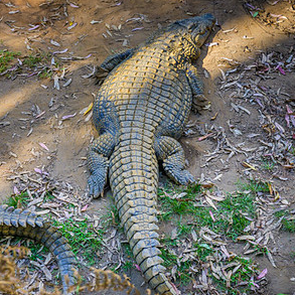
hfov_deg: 17.1
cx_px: 49
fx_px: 974
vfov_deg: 17.2
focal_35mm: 101
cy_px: 167
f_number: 7.1
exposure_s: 1/320
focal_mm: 60
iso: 640
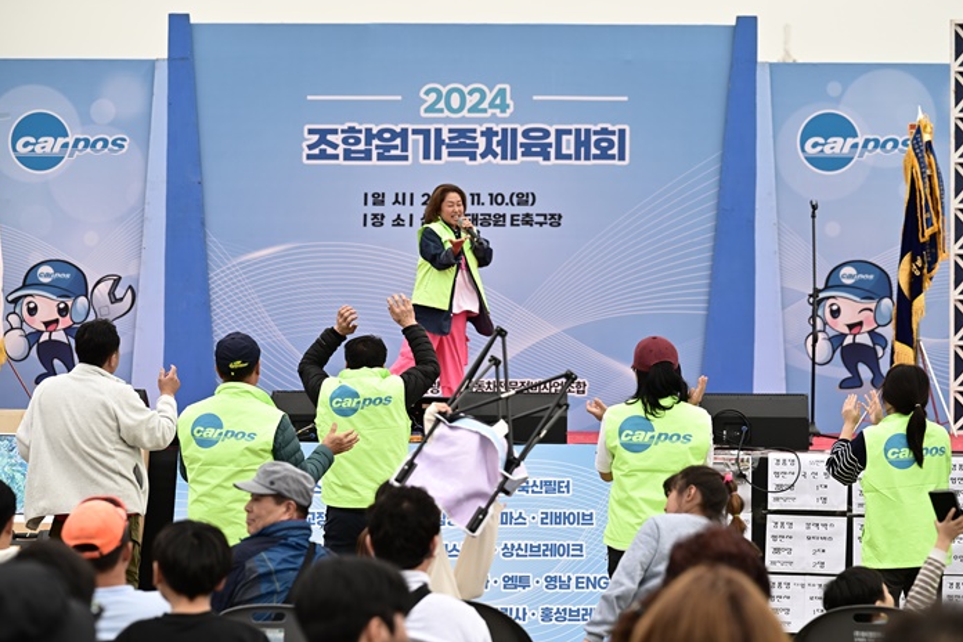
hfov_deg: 17.5
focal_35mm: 117
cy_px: 304
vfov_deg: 11.7
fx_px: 3130
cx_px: 501
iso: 500
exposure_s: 1/640
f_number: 4
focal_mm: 110
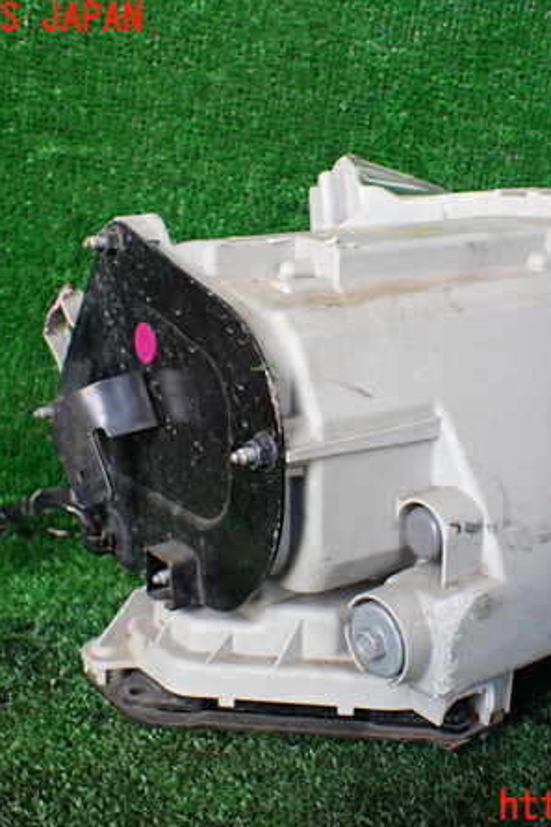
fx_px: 965
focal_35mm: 42
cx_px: 362
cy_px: 414
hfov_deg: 31.6
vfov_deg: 46.4
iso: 250
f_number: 2.3
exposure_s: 1/125
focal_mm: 5.4
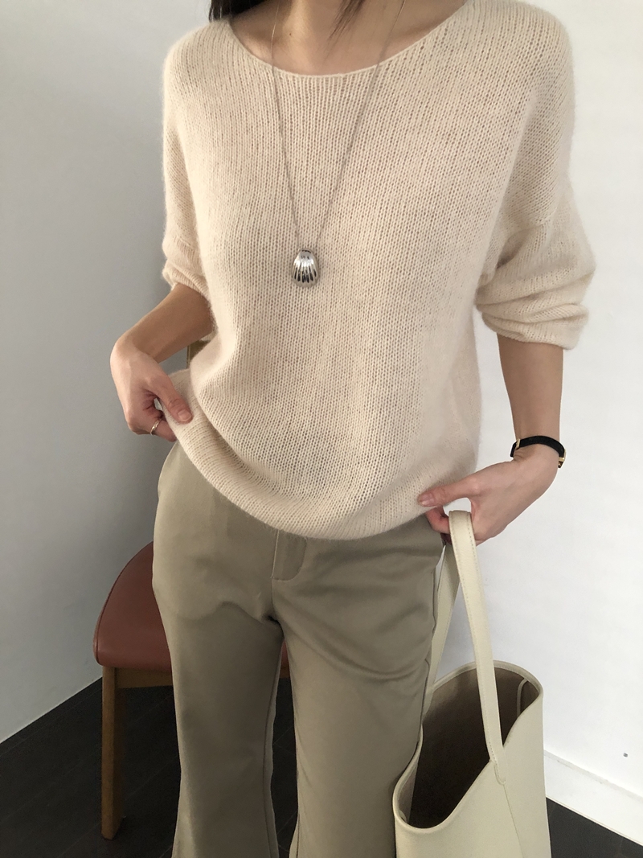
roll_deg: -6.9
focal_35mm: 28
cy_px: 429
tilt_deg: -18.5
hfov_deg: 49.7
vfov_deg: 63.4
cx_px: 322
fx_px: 694
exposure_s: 1/15
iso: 64
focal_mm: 3.99
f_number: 1.8
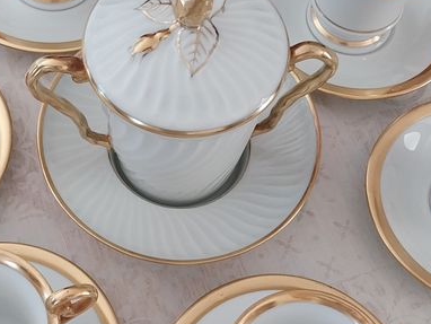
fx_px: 847
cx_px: 174
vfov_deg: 21.6
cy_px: 160
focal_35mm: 68
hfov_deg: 28.5
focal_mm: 4
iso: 125
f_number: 1.8
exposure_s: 1/50
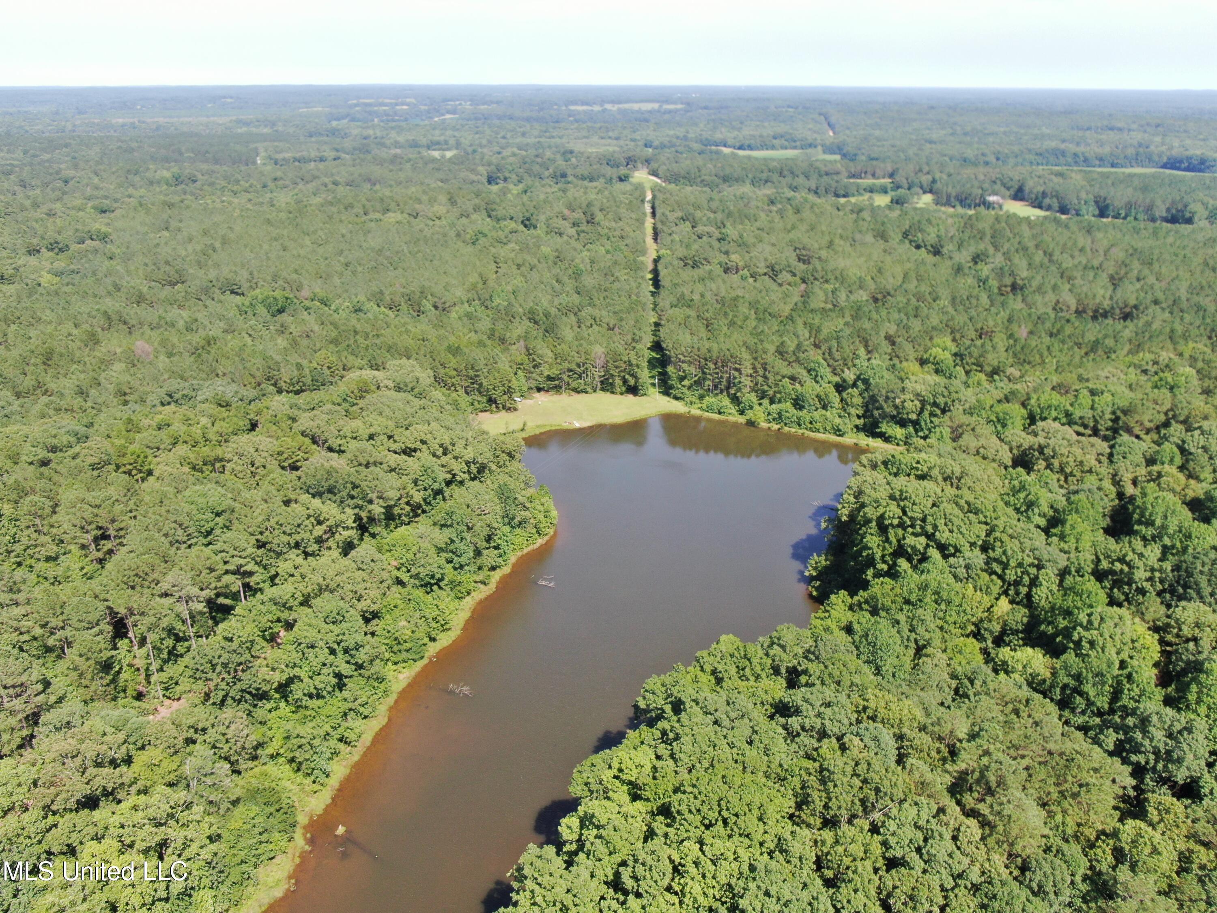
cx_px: 608
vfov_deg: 54.9
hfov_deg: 69.4
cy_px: 456
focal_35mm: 25
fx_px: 879
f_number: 2.8
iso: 100
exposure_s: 1/500
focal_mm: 4.48
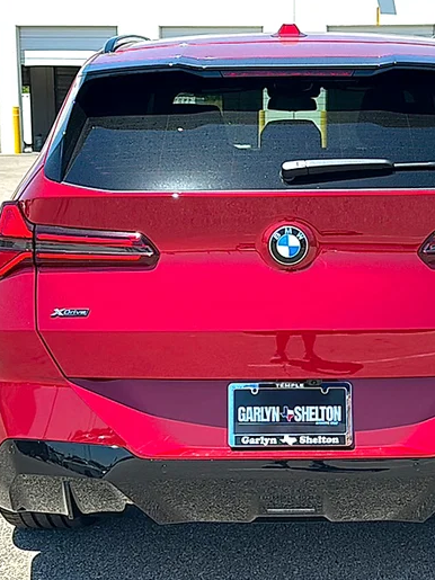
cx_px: 299
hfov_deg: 27.3
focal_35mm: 53
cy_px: 290
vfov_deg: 36.2
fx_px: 888
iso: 80
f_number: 1.78
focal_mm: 6.86
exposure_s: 1/3378
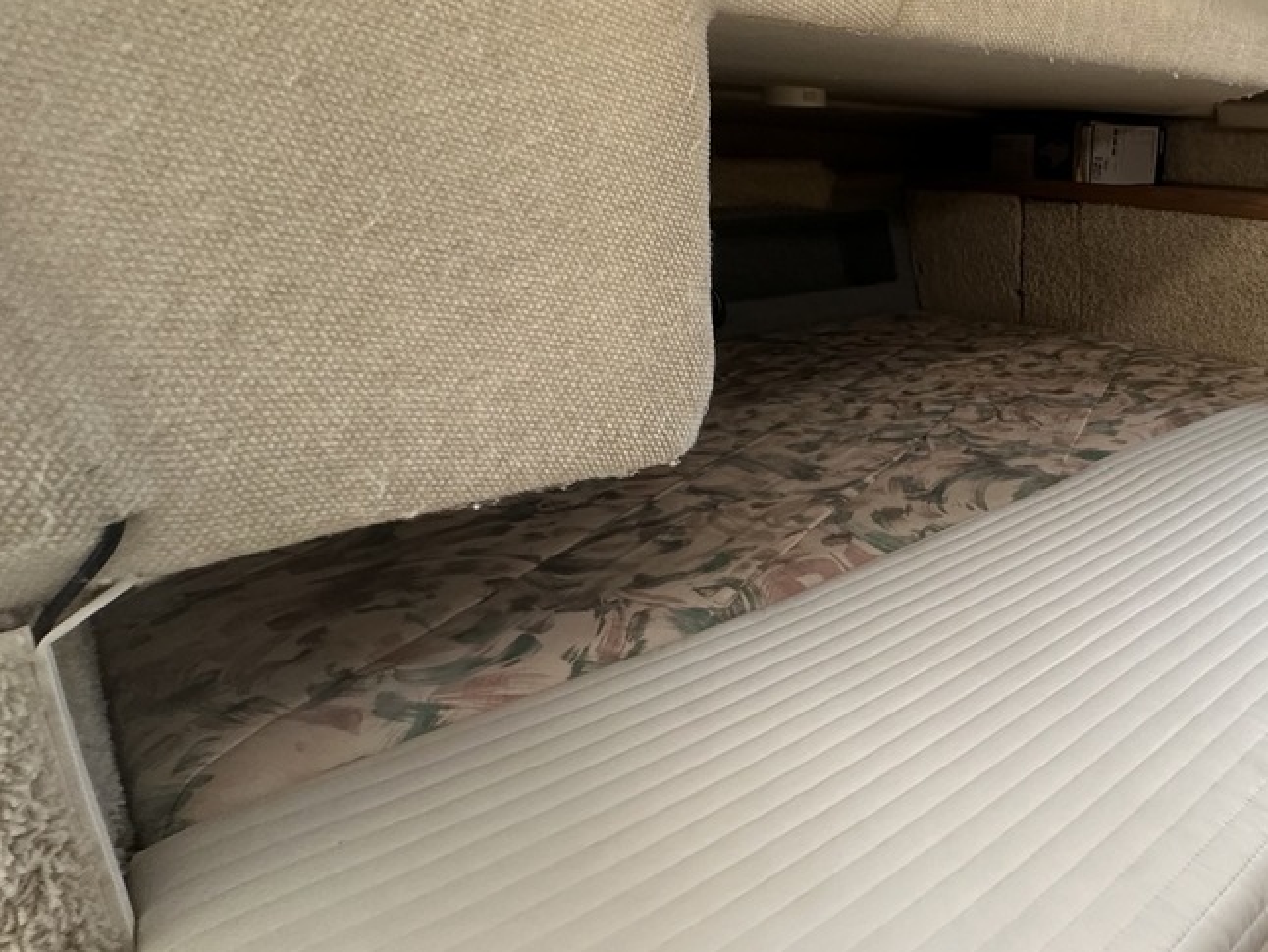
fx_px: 953
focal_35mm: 26
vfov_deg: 52.8
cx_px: 1099
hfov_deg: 59.1
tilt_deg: -17.0
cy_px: 389
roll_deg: -0.2
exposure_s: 1/60
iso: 500
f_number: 2.2
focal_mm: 2.22
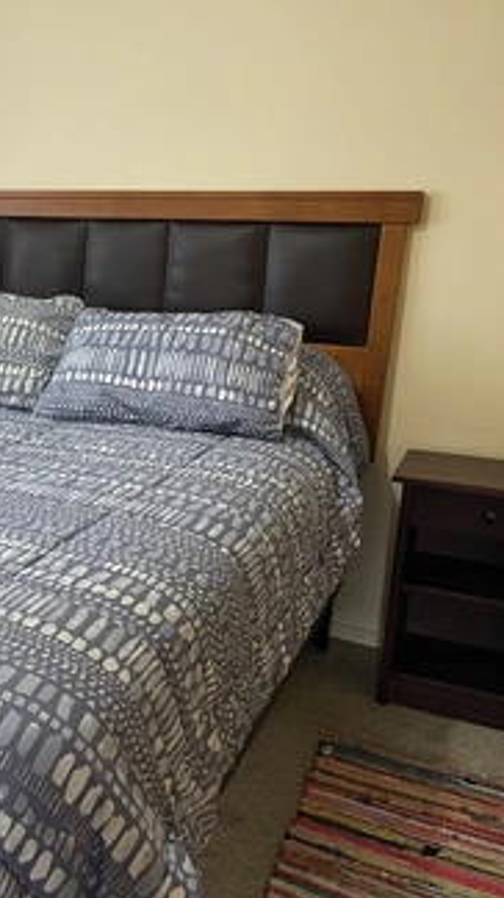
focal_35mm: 37
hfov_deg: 29.4
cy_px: 455
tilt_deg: -14.7
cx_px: -25
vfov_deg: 54.0
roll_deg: -1.7
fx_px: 880
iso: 500
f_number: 1.6
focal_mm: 5.1
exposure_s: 1/50
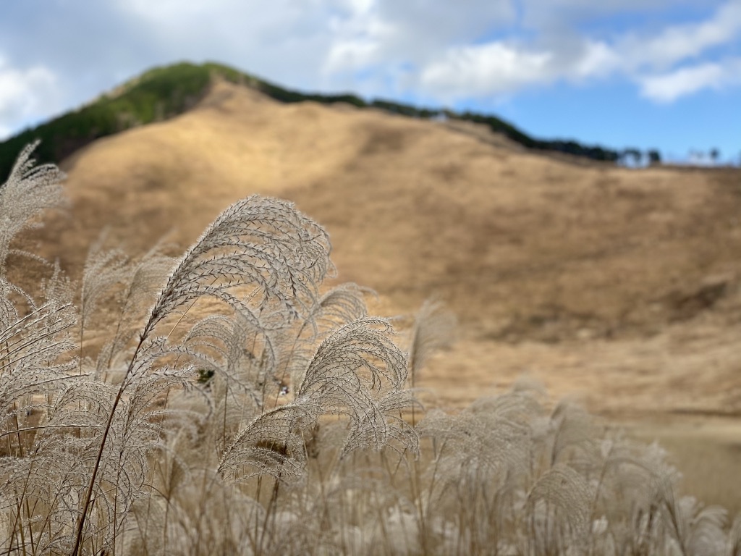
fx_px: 1113
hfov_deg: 36.8
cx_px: 370
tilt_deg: +6.2
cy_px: 278
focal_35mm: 52
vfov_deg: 28.0
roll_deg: -1.8
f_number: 2
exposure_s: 1/607
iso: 20
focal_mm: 6
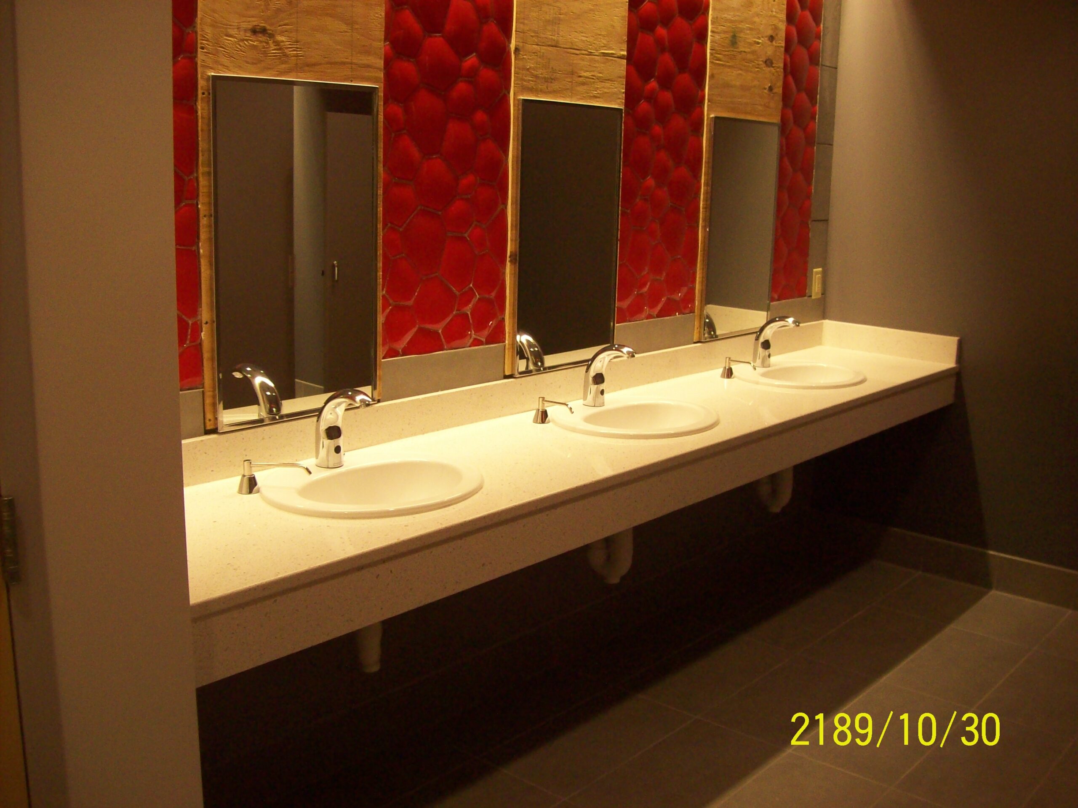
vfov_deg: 39.6
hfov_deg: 51.4
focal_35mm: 36
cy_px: 404
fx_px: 1121
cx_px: 539
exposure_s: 1/71.5
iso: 200
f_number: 2.7
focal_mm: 6
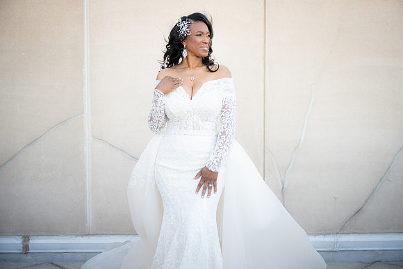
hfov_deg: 44.7
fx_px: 490
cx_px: 205
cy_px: 133
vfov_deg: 30.7
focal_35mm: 44
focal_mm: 42
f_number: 2.8
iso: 250
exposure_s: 1/250
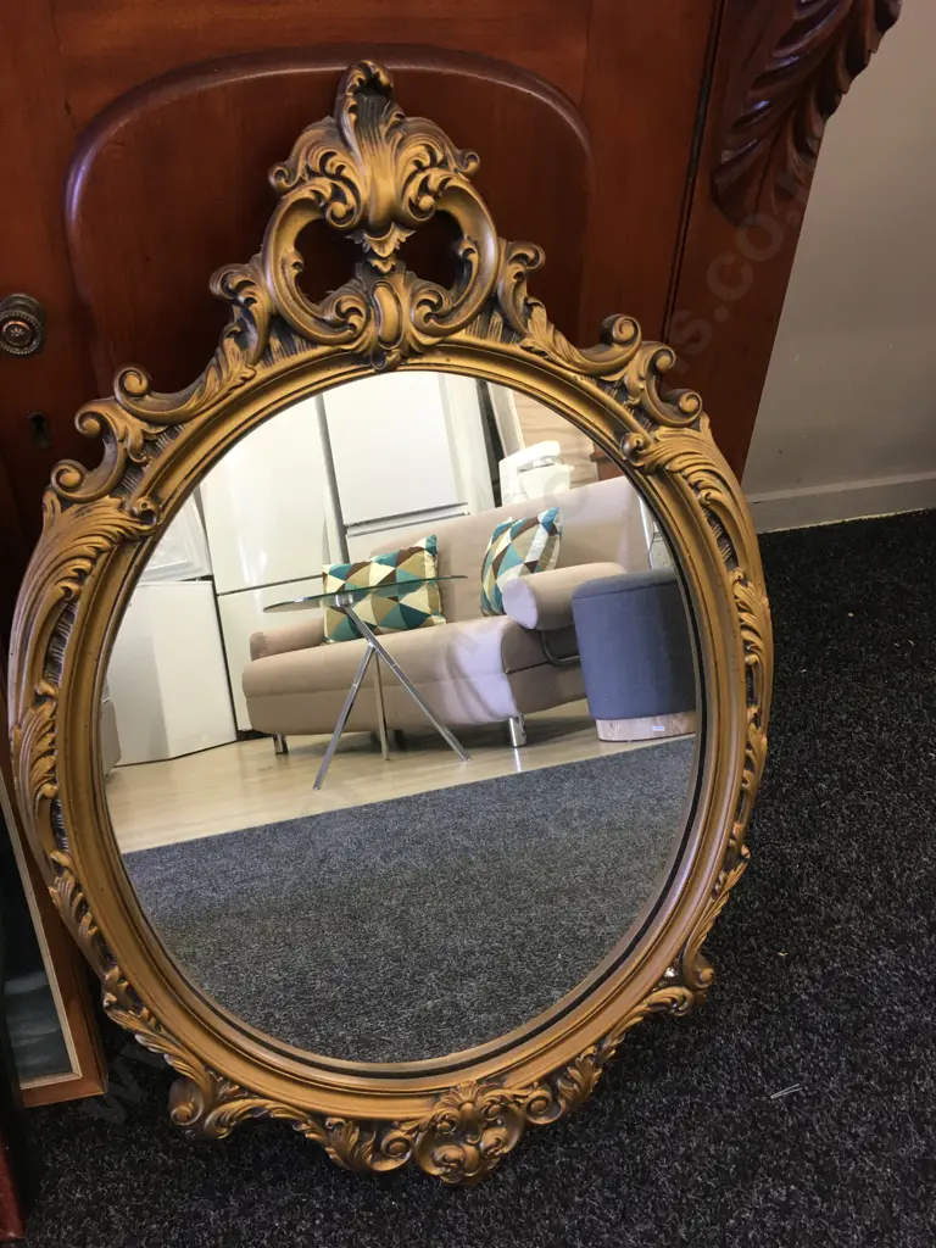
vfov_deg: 61.7
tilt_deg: -38.3
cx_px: 468
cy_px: 624
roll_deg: -3.7
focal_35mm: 29
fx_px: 1046
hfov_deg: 48.2
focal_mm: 4.15
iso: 40
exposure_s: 1/17
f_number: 2.2
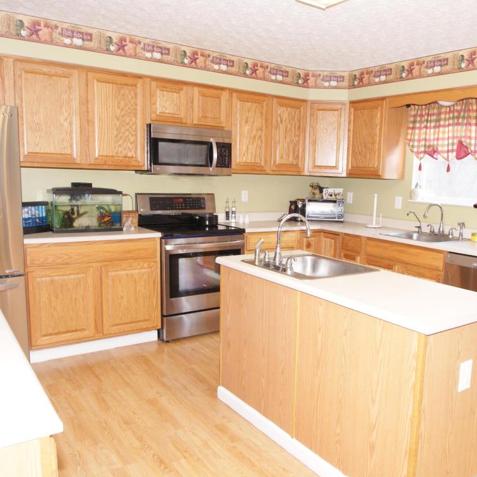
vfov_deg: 52.5
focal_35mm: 31
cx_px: 316
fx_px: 483
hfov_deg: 51.6
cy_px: 240
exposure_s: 1/60
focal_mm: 16
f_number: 5.6
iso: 400
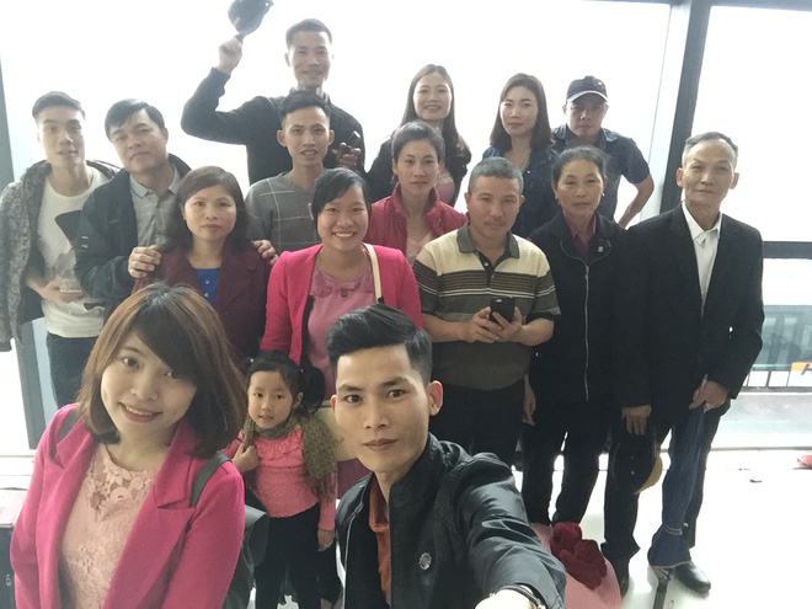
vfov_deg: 45.4
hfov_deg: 58.4
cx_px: 406
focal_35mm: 31
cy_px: 304
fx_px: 727
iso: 200
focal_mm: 2.65
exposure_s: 1/33
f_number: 2.2
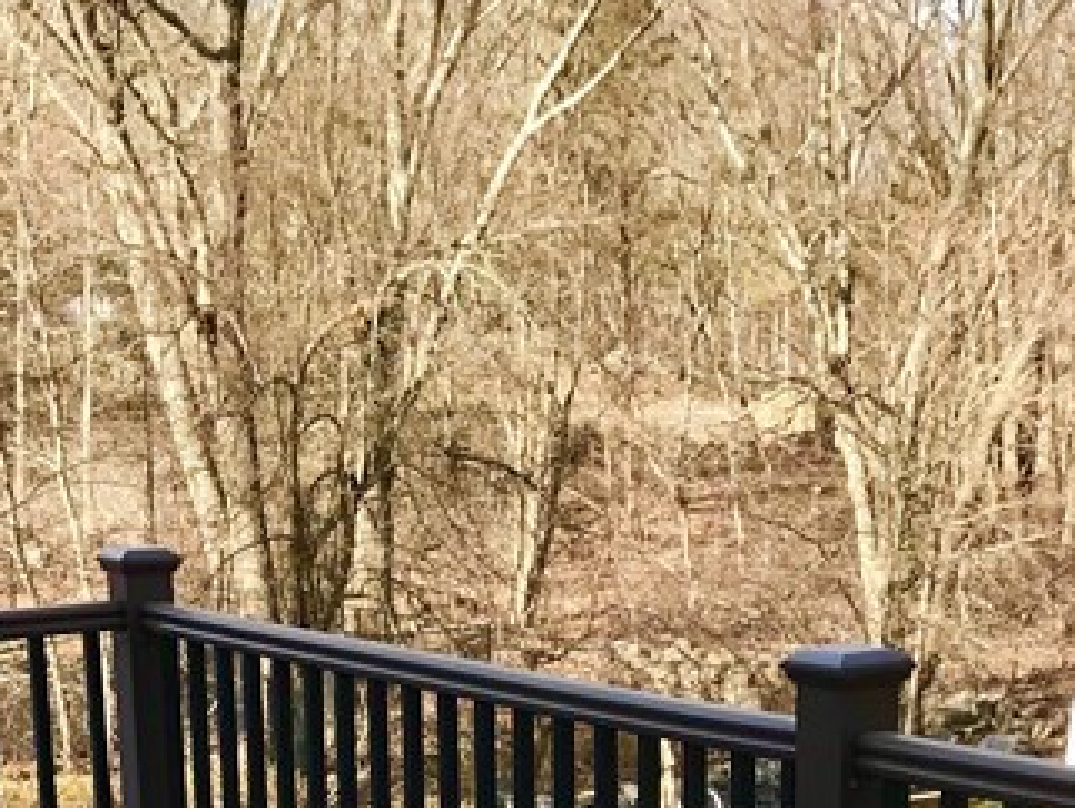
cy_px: 1108
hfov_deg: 22.0
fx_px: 2766
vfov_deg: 15.6
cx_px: 581
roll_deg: +0.7
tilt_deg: -14.6
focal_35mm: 89
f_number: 1.8
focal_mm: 3.99
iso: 20
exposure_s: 1/465
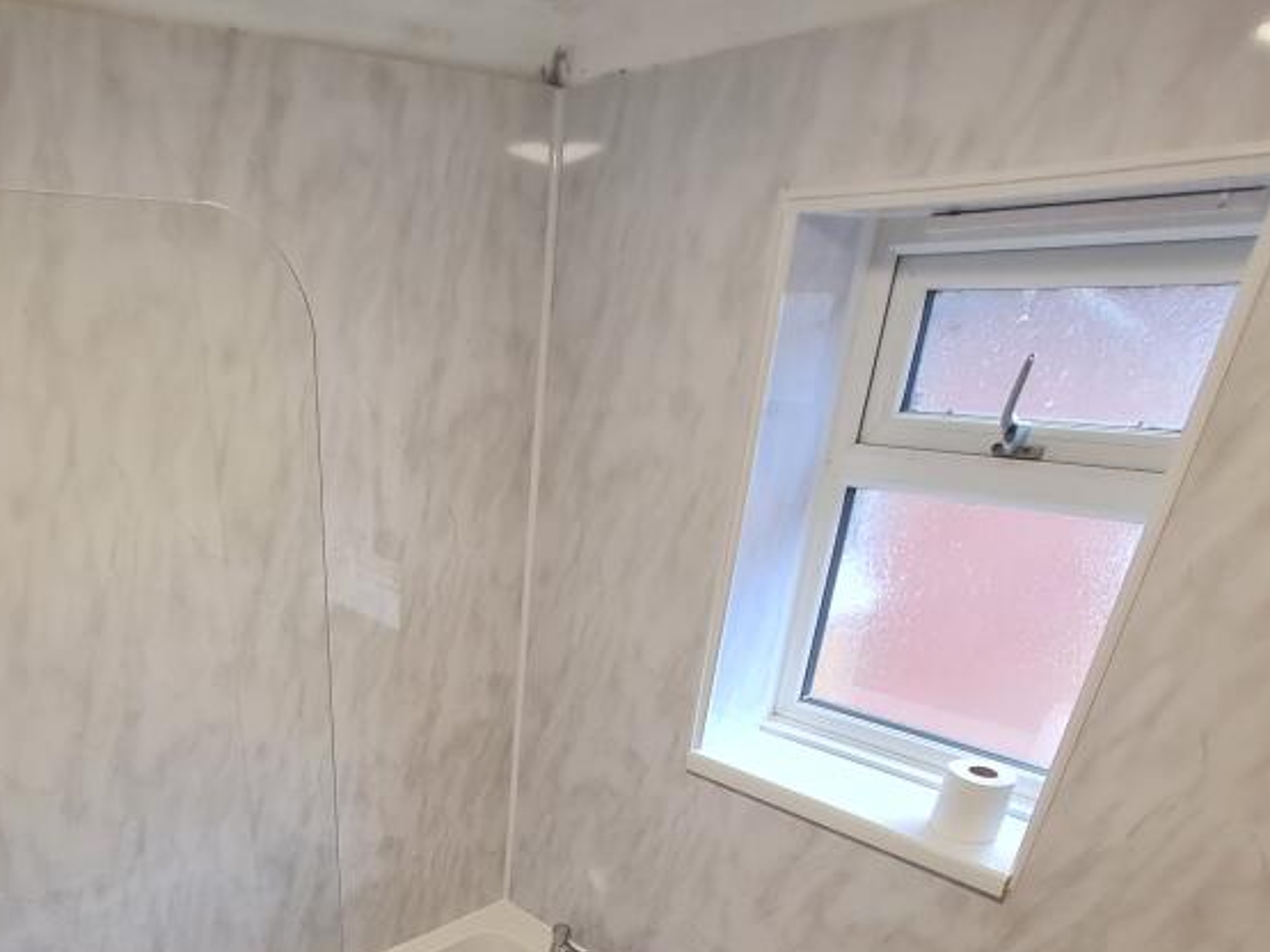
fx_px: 880
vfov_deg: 50.0
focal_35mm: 24
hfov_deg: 69.3
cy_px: 870
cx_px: 412
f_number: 2.2
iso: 100
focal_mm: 1.74
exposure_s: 1/50
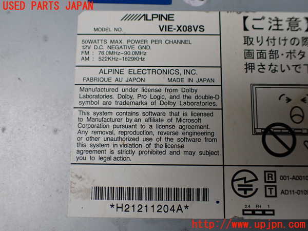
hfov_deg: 60.0
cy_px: 116
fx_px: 267
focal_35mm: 30
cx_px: 154
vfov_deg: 46.8
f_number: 2.3
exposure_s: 1/125
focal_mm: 5.4
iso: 200
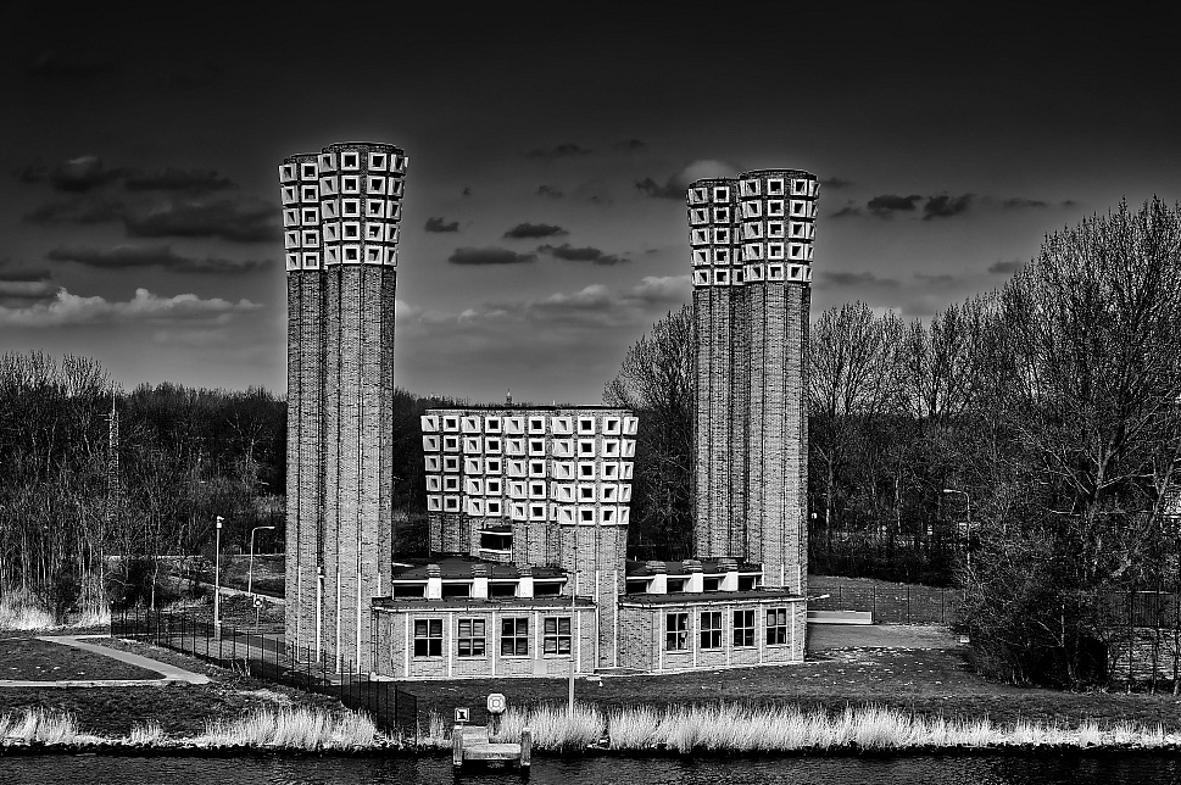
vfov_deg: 18.4
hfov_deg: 27.4
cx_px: 611
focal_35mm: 74
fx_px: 2425
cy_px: 375
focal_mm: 70
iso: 200
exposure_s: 1/800
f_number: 8
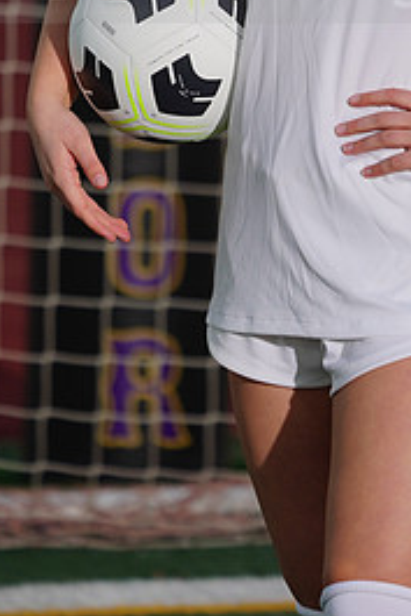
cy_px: -51
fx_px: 10894
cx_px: 342
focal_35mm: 637
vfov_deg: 3.2
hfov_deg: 2.2
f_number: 5.6
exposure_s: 1/200
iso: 320
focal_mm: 291
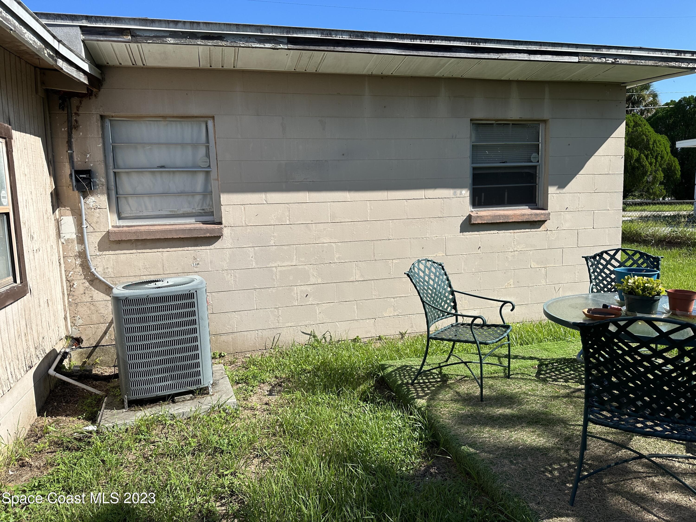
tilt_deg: -5.6
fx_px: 483
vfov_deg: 56.8
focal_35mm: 24
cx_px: 348
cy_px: 261
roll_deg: +1.8
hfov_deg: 71.6
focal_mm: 6.86
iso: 80
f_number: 1.78
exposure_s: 1/3861
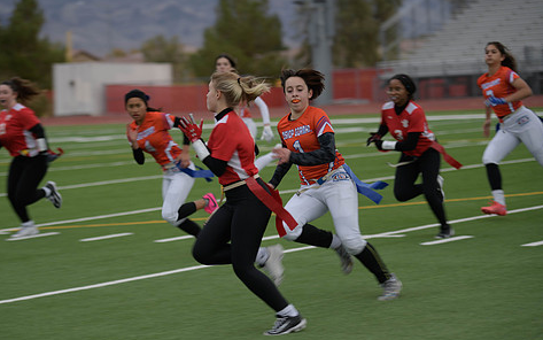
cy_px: 199
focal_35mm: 140
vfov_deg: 9.4
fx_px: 2073
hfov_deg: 14.9
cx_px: 240
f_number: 2.8
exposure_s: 1/200
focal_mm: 112
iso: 200
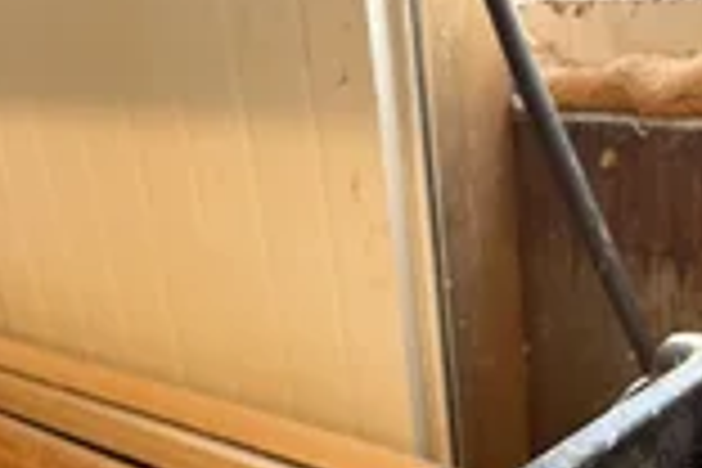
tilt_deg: -37.3
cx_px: 450
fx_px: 1248
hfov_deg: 31.2
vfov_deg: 16.9
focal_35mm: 64
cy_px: 886
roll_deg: +6.3
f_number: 1.78
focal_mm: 6.76
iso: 200
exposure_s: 1/106
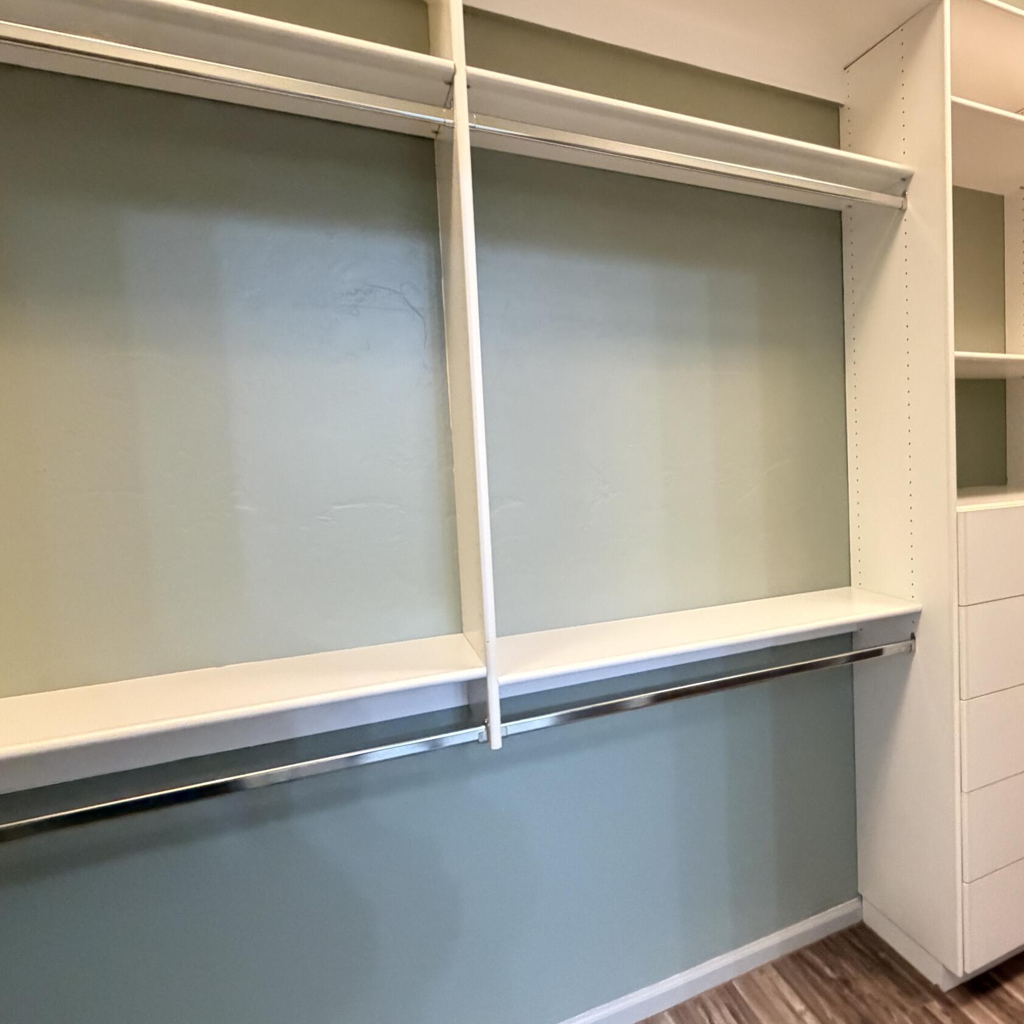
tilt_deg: -3.6
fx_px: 736
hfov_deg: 64.8
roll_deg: +1.8
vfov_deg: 69.6
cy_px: 493
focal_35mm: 22
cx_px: 785
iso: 1250
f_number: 2.2
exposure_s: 1/60
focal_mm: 2.22
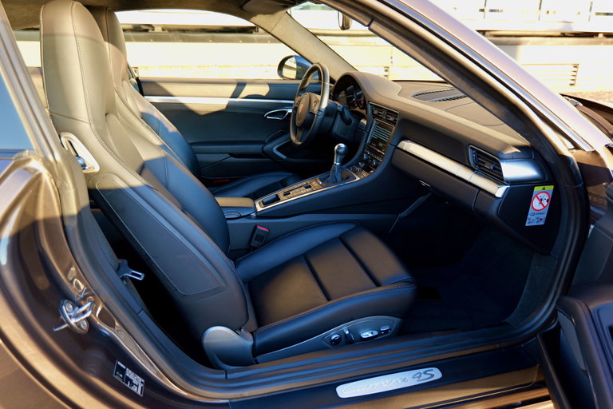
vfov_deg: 51.3
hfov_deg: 71.5
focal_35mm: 25
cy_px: 204
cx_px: 306
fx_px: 426
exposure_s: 1/60
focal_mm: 25
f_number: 3.8
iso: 250
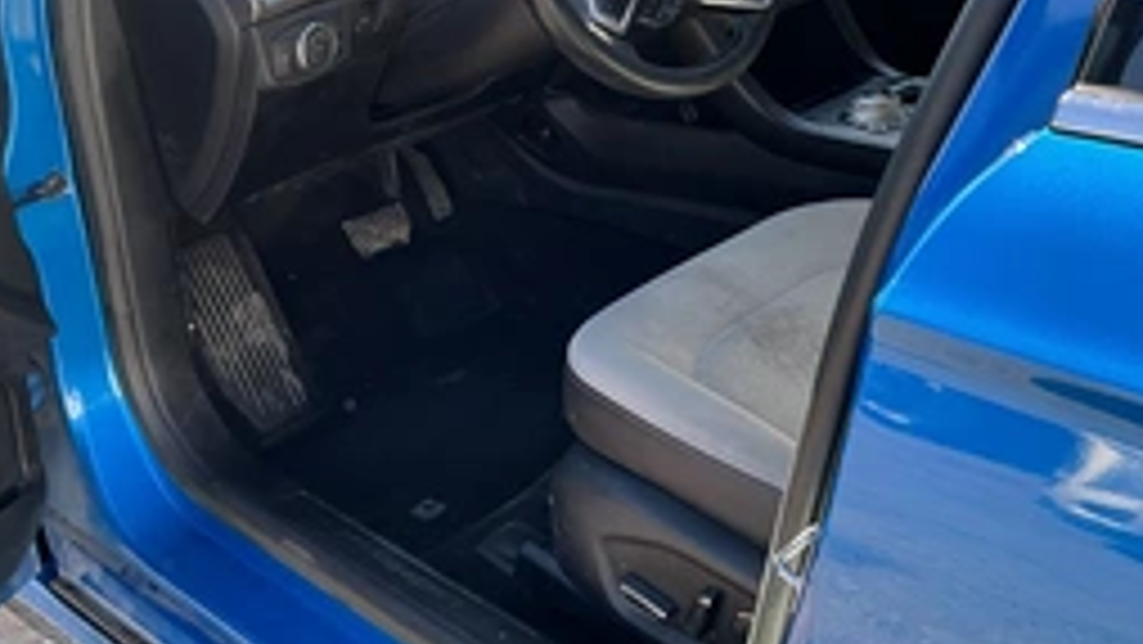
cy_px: 131
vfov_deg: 24.5
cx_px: 554
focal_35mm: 48
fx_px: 1455
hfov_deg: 42.9
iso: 16
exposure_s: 1/123
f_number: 1.8
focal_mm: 3
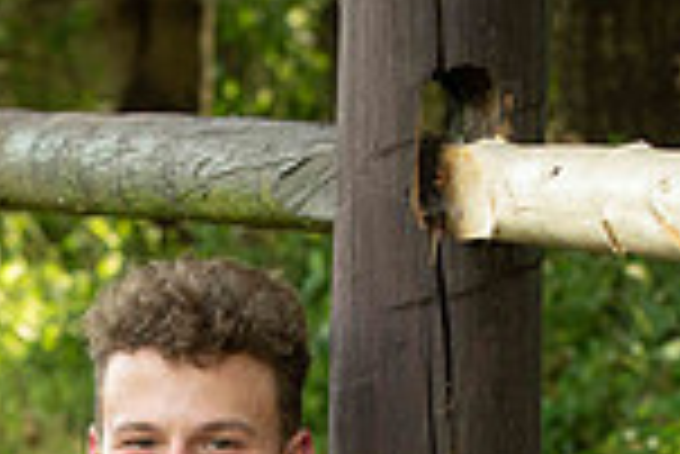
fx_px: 5067
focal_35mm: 268
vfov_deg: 5.1
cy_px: 780
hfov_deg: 7.6
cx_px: -32
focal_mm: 70
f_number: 5
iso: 400
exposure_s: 1/200
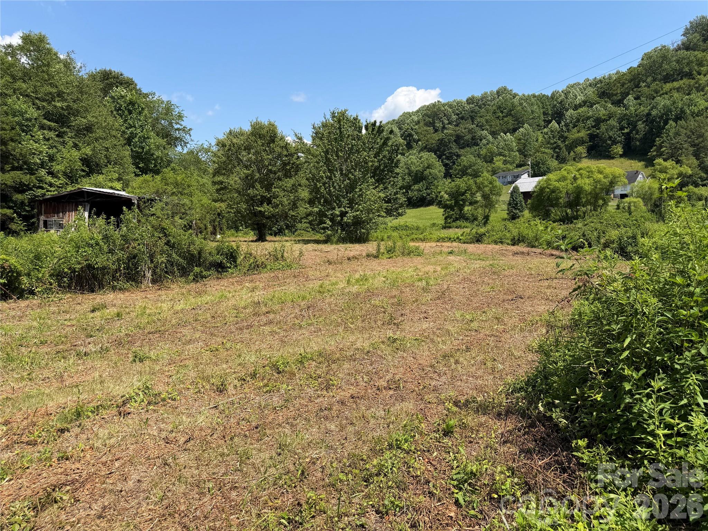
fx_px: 491
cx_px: 354
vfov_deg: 56.8
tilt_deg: -5.4
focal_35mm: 24
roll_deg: +1.8
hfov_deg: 71.6
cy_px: 266
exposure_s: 1/3145
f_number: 1.78
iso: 80
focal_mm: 6.76
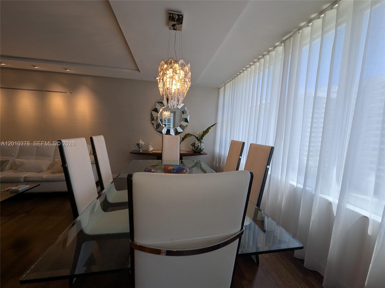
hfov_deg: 106.2
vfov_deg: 89.9
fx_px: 145
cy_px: 144
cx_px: 192
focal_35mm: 13
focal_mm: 1.95
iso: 48
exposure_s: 1/120
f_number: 2.2
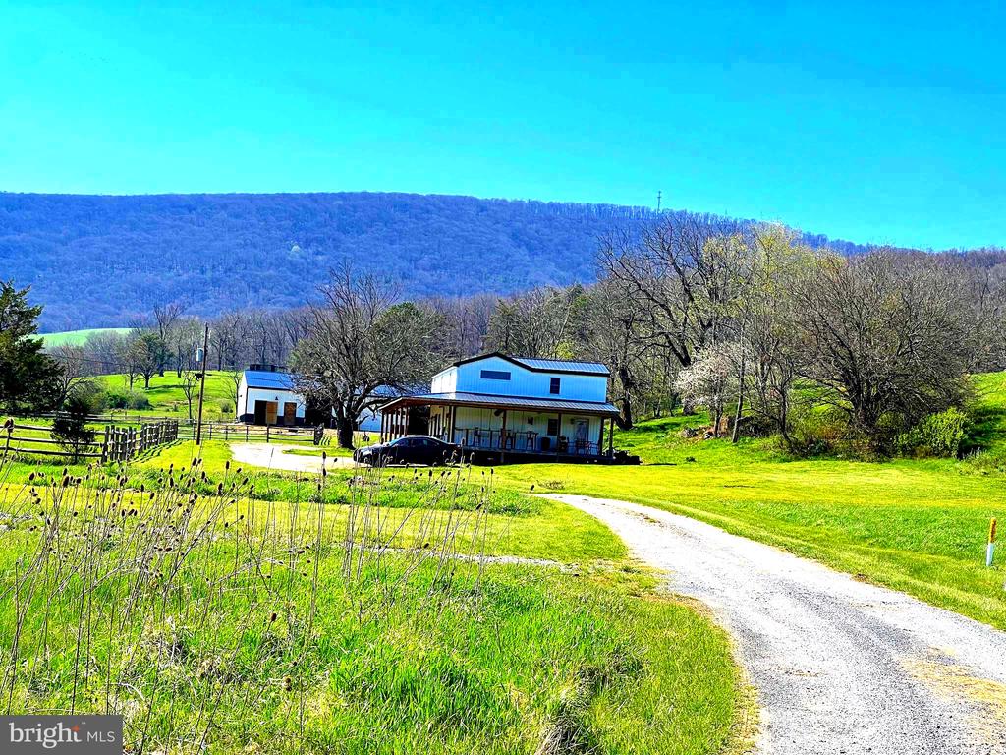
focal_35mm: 77
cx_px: 503
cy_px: 378
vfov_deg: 19.1
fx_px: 2238
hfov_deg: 25.3
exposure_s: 1/742
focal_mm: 9
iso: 32
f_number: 2.8
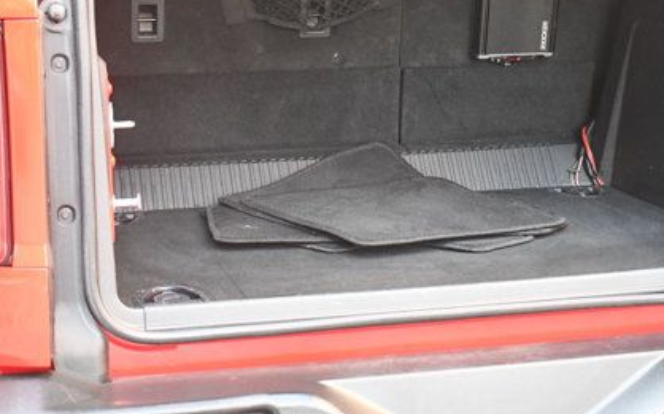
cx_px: 419
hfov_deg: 23.2
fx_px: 1610
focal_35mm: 89
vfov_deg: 14.6
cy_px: 123
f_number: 4.8
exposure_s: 1/100
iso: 3200
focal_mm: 38
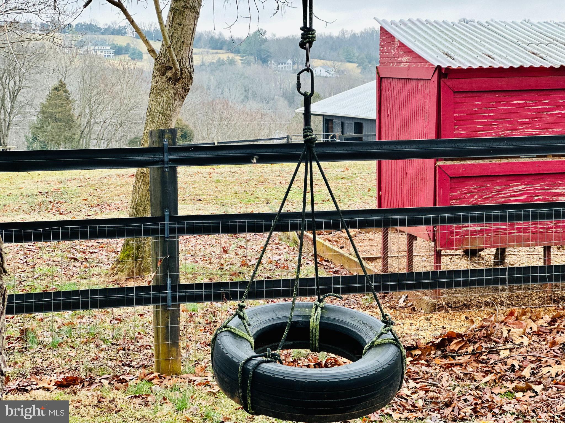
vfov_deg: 19.1
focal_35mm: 77
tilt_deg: -6.8
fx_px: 1257
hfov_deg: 25.3
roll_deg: +0.0
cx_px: 282
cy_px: 212
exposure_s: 1/121
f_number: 2.8
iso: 100
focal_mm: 9
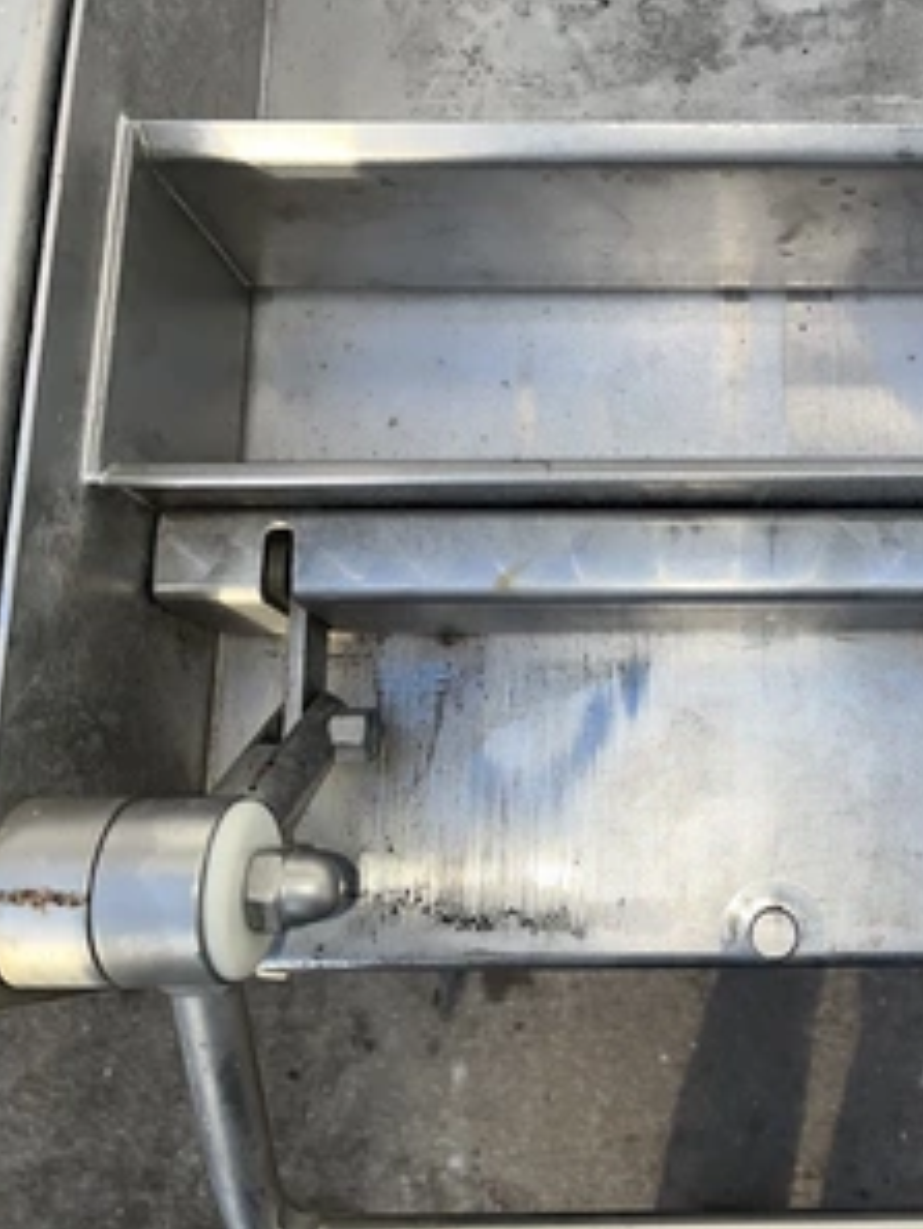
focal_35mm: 35
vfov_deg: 52.6
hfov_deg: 39.2
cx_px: 737
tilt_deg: -75.7
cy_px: 612
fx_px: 1243
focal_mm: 5.1
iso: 32
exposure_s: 1/428
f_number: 1.6
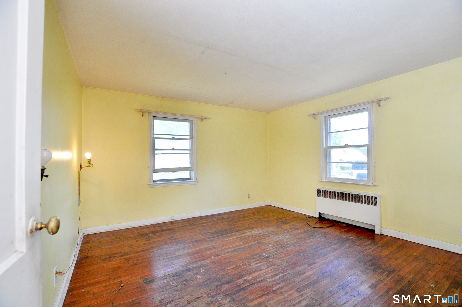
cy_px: 154
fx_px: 192
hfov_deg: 100.5
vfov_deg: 77.2
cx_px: 231
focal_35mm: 15
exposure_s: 1/125
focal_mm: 10
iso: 1000
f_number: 4.5
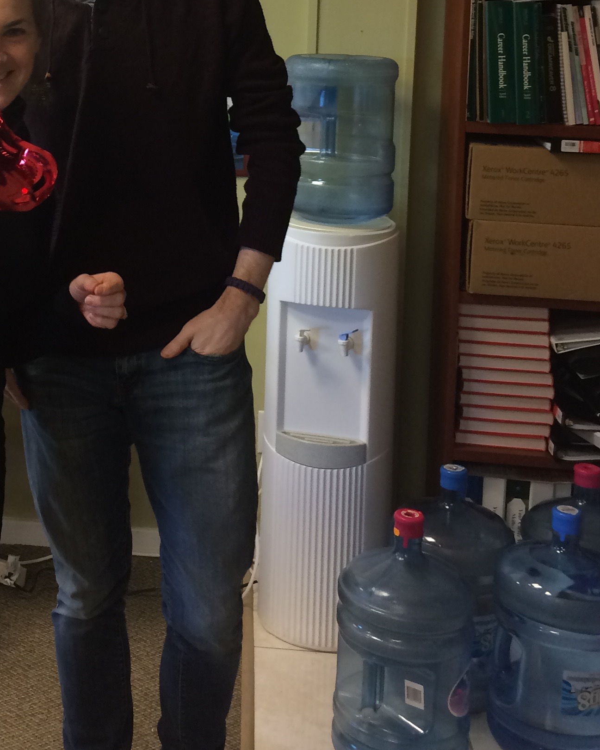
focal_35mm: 57
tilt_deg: -4.2
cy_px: 67
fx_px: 1265
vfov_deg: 31.4
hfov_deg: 26.2
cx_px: 115
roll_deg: -1.0
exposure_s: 1/30
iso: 64
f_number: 2.2
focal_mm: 4.15
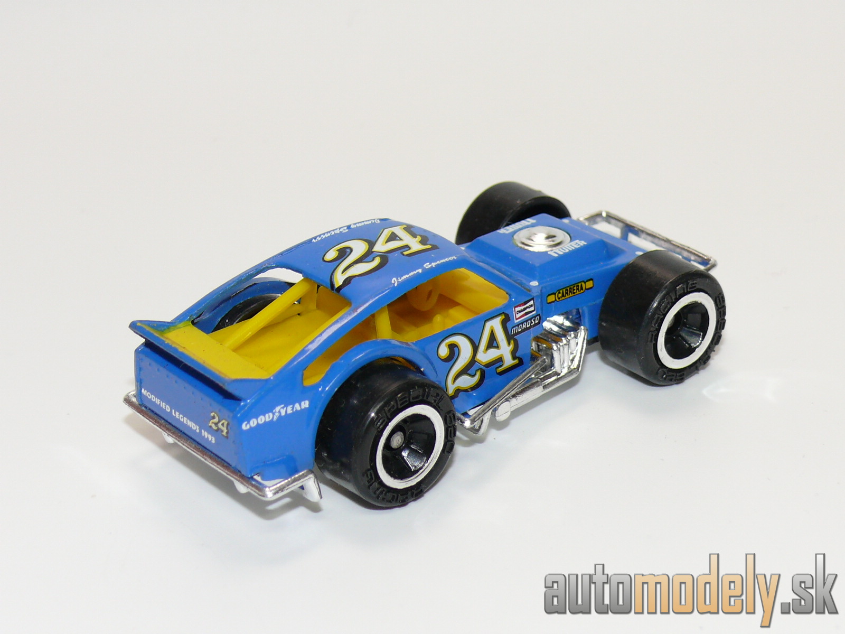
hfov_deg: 22.0
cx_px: 422
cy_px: 317
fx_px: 2173
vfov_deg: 16.6
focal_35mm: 89
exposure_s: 1/30
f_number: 4
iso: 100
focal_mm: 12.5
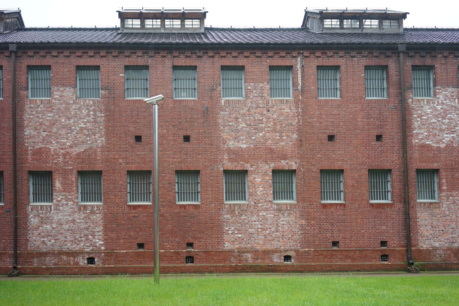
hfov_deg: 54.4
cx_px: 230
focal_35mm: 35
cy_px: 153
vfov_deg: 37.9
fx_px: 446
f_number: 3.5
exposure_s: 1/80
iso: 200
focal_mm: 35
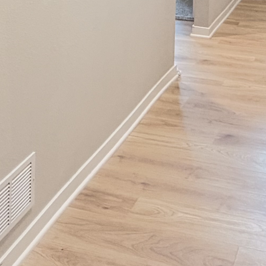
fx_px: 617
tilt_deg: -2.1
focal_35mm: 71
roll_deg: -1.5
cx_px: 138
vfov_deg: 21.3
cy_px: -107
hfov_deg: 24.3
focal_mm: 2.22
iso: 400
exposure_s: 1/60
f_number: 2.2
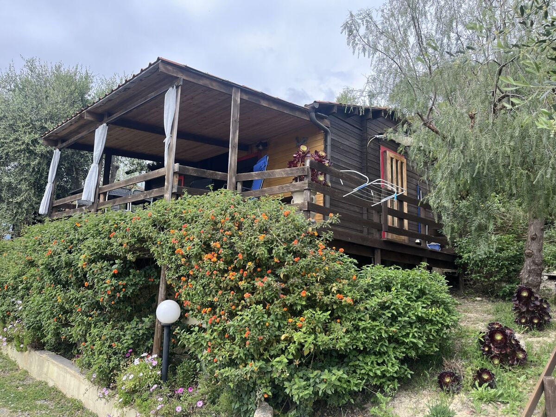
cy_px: 208
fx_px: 418
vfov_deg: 53.1
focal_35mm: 26
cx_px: 278
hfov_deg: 67.3
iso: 50
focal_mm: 5.1
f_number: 1.6
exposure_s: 1/1036
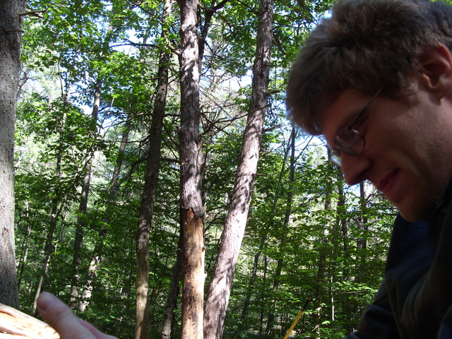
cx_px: 226
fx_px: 457
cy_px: 170
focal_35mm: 35
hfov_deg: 52.6
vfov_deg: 40.7
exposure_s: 1/90
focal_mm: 7.8
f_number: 3.4
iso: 80
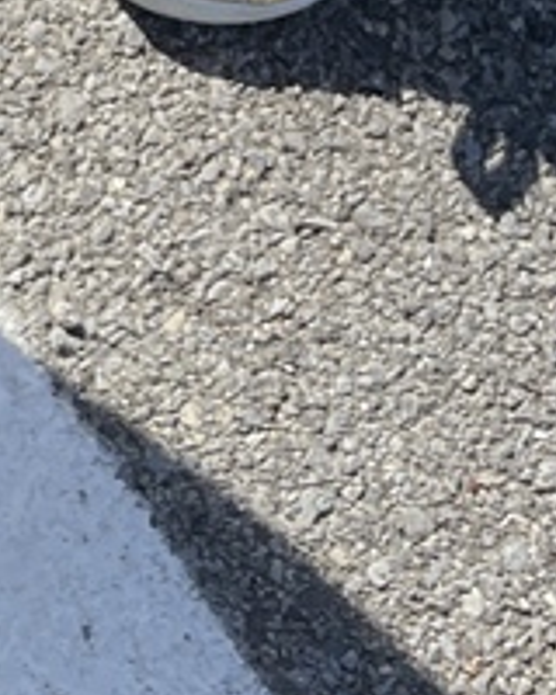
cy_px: -754
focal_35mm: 130
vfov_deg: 12.7
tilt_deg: -62.3
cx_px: -619
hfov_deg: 10.7
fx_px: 2674
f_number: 1.6
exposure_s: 1/1182
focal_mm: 4.2
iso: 32
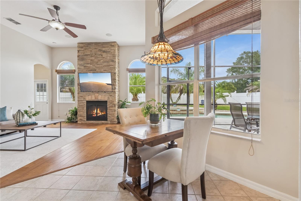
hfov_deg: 96.7
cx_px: 150
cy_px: 100
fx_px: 134
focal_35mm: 16
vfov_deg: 73.7
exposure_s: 1/80
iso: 400
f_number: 9
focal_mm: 16
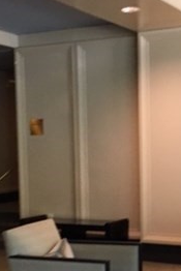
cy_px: 189
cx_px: 175
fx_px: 520
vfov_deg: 28.9
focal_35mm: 69
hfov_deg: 19.3
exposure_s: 1/30
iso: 160
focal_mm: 4.15
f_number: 2.2
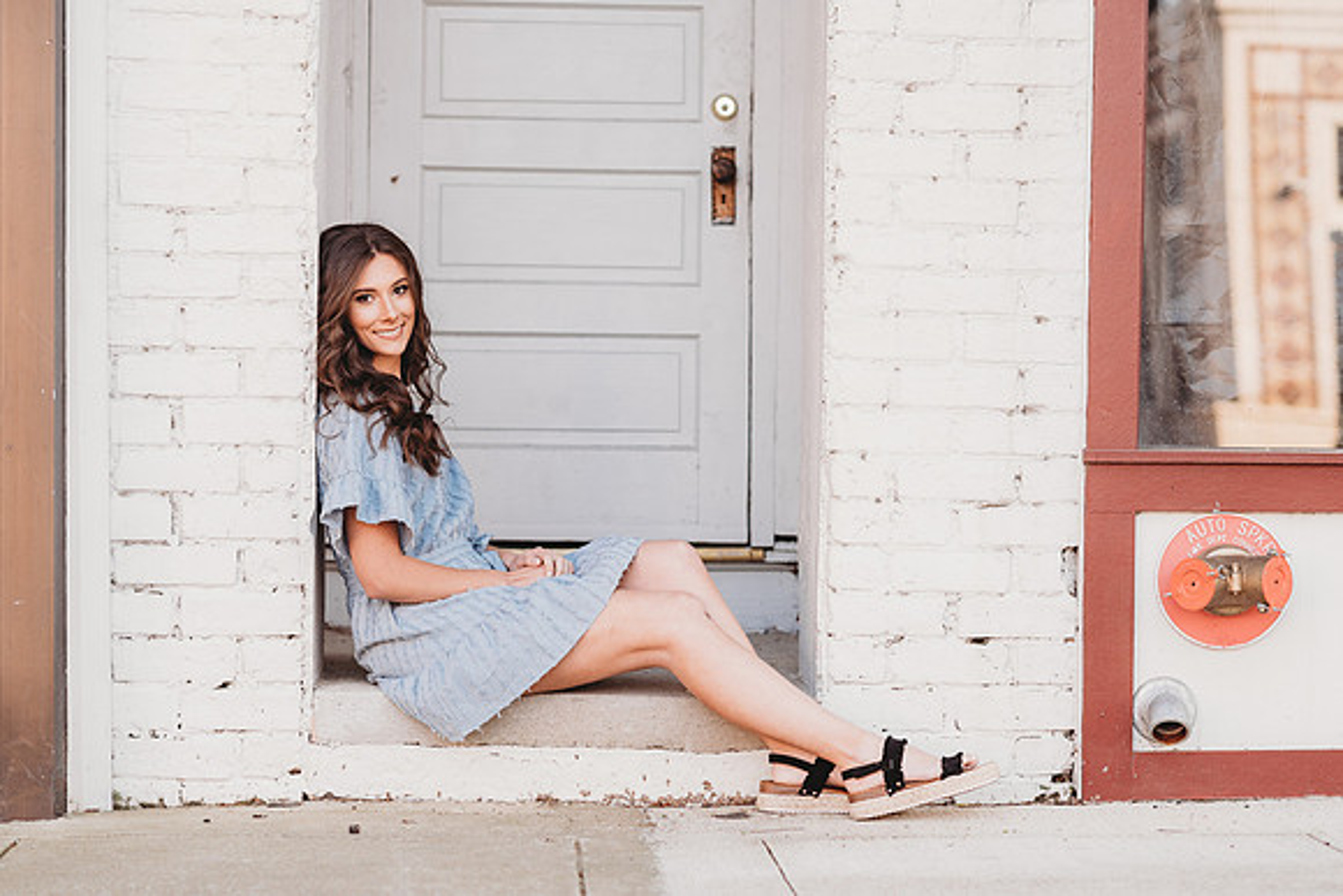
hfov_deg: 22.9
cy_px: 448
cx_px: 688
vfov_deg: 15.4
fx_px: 3311
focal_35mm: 89
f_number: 2.5
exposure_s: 1/160
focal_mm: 85
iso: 100
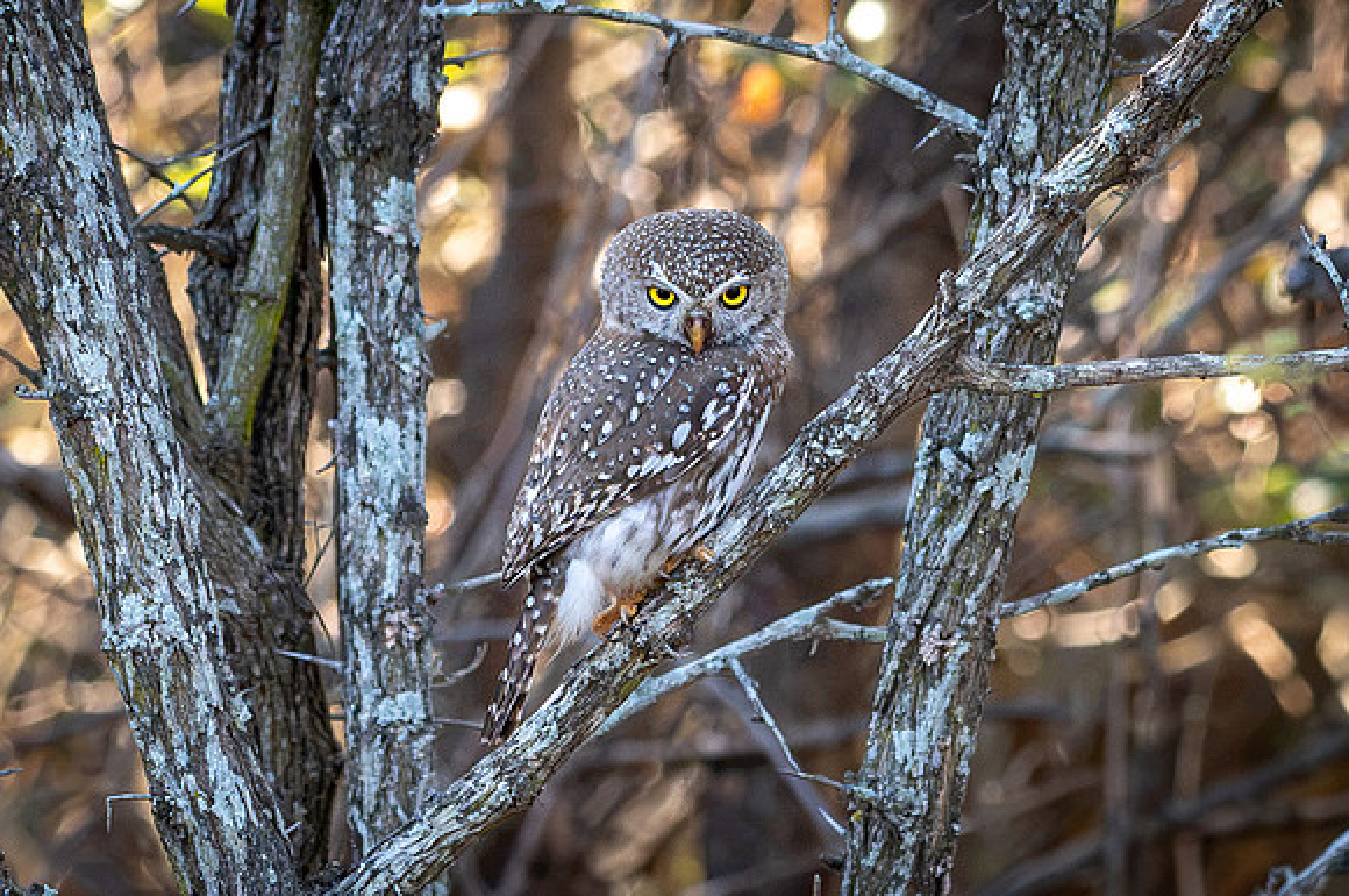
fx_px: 29236
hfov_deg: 2.6
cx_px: 907
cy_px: 501
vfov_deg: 1.8
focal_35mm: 781
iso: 1600
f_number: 8
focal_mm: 200
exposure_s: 1/800
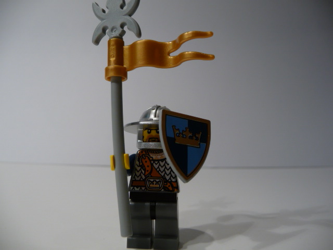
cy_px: 125
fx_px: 269
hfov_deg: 63.4
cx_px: 166
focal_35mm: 28
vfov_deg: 49.7
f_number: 3.3
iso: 100
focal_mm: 4.7
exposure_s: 1/30
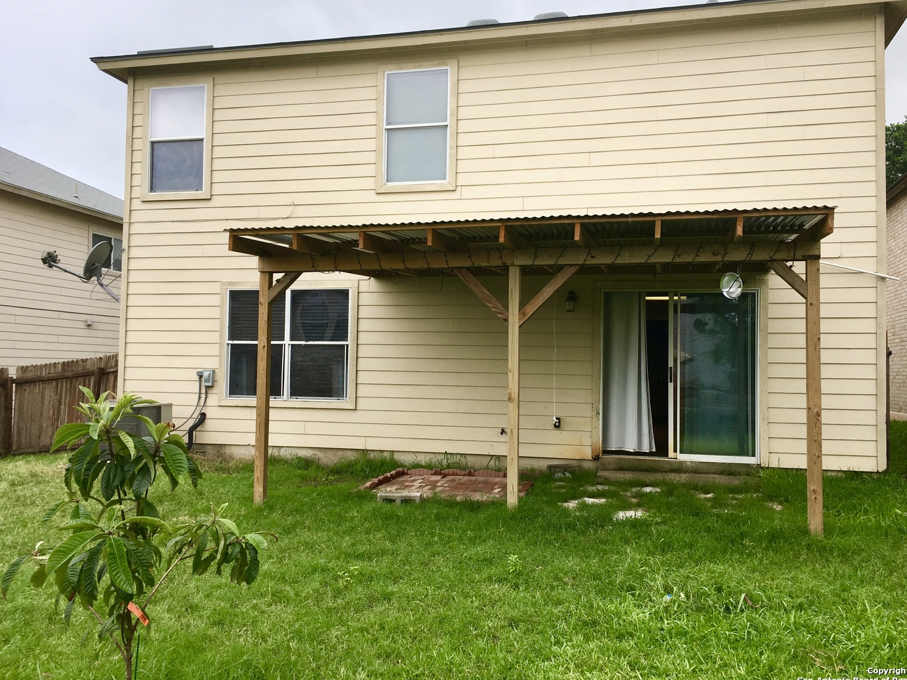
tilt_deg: +2.3
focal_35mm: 30
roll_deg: -0.4
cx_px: 468
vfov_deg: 46.8
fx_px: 786
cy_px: 334
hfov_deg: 60.0
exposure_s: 1/390
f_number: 2.2
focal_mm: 4.15
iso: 25
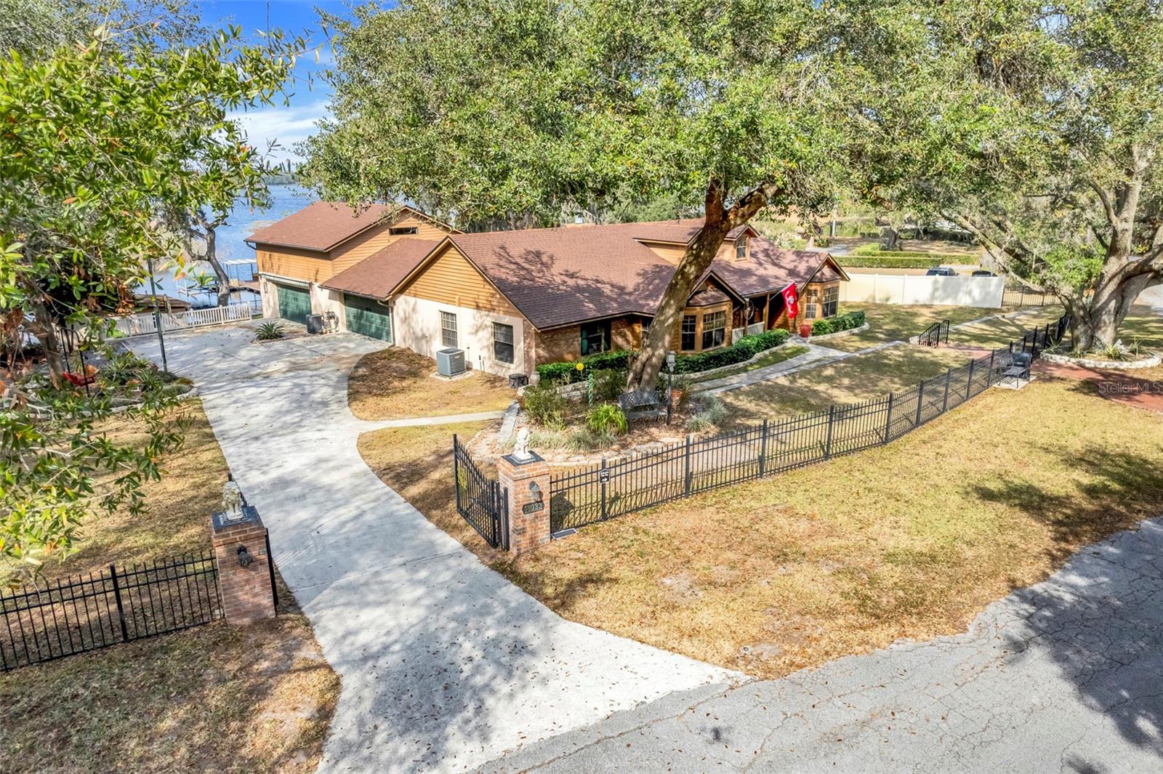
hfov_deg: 78.6
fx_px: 710
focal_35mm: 22
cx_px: 582
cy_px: 387
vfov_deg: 57.2
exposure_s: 1/240
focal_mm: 8.38
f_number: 2.8
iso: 120
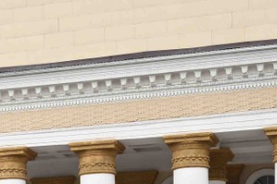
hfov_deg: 11.1
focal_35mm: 174
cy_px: 315
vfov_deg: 7.7
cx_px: -204
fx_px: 1340
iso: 200
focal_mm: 27.5
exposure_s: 1/400
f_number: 5.6
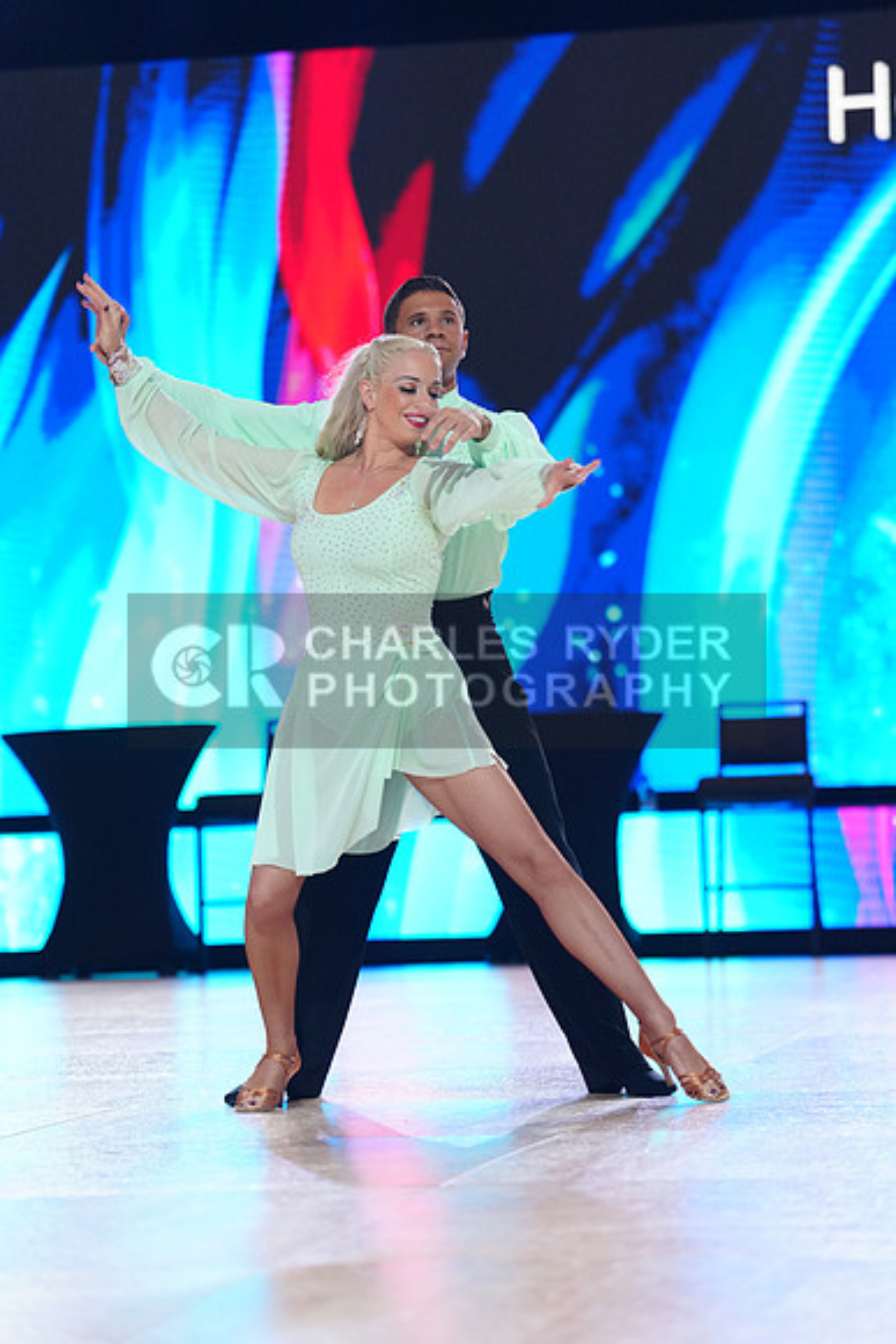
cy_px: 672
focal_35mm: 122
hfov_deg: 11.2
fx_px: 4552
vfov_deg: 16.8
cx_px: 448
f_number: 2.8
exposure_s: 1/500
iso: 2000
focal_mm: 122
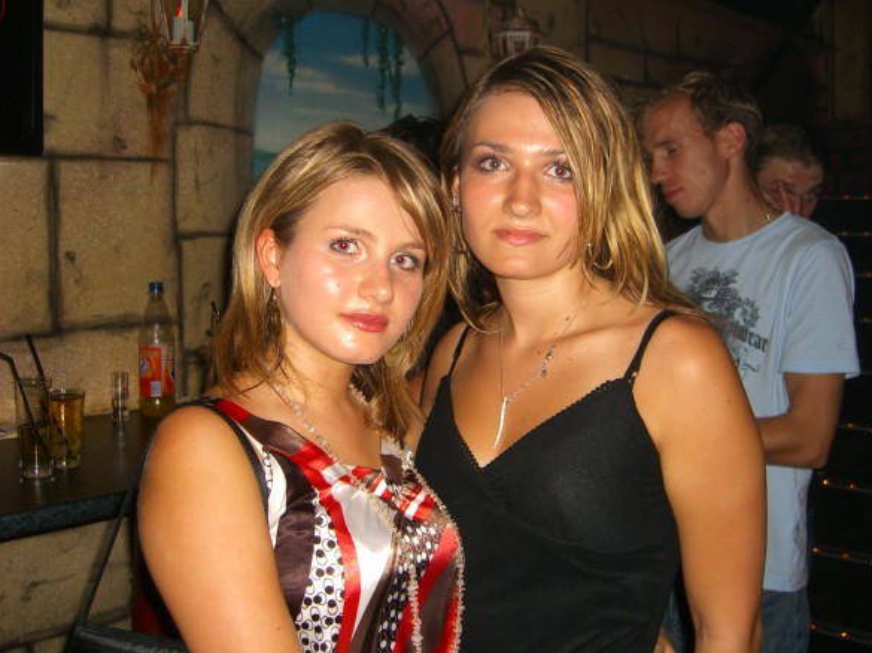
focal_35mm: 39
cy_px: 322
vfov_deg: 36.8
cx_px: 441
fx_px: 982
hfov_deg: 47.9
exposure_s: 1/60
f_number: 2.8
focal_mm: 7.9
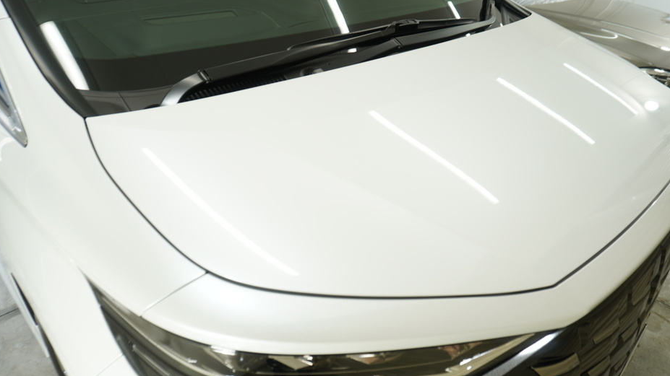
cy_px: 188
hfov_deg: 71.9
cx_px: 335
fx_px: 462
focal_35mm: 26
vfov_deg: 44.4
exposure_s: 1/50
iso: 160
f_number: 4.5
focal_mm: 16
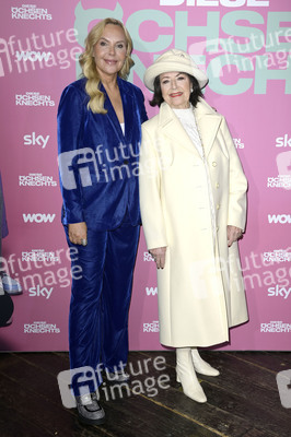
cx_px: 146
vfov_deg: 43.6
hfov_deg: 29.8
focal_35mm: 45
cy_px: 218
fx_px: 547
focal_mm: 45
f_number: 5
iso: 400
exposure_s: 1/250
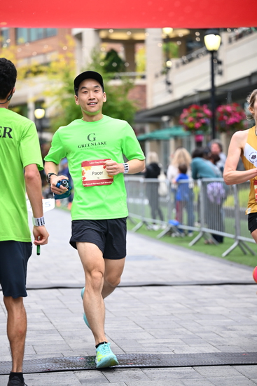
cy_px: 193
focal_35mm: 92
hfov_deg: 14.9
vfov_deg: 22.1
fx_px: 984
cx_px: 128
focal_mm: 92
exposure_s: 1/1250
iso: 1250
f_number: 2.8
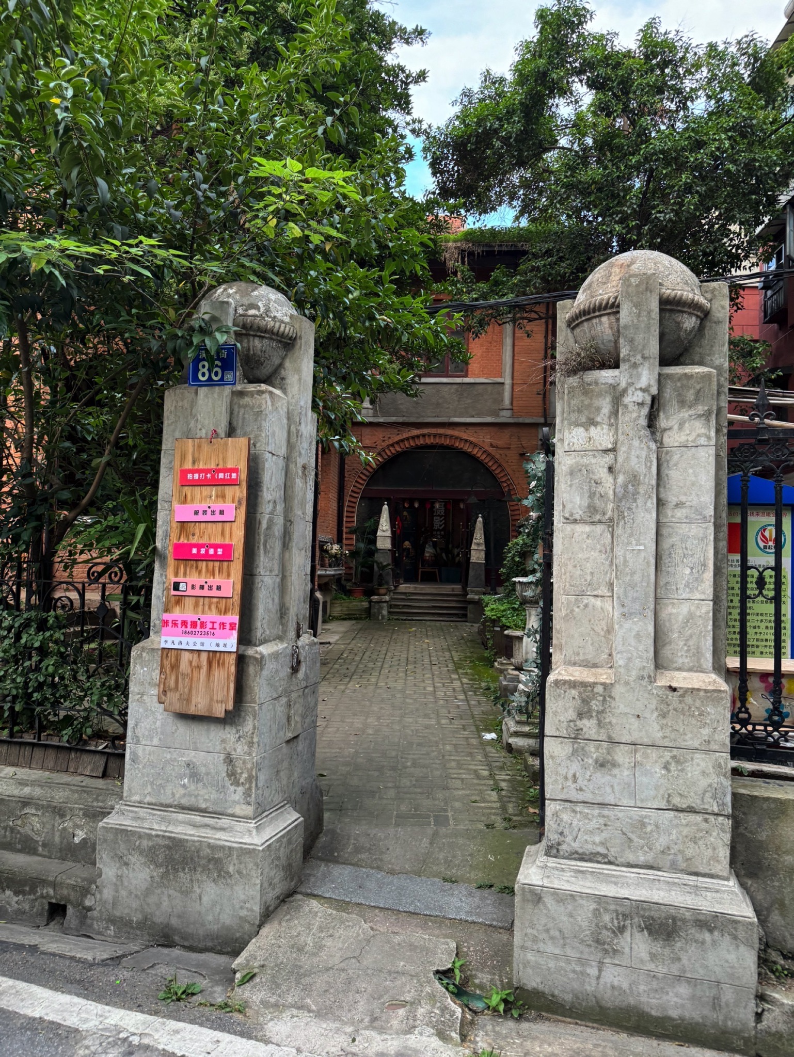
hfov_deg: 56.9
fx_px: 733
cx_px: 397
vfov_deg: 71.6
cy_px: 528
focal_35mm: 24
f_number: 1.78
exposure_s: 1/121
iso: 125
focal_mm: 6.76
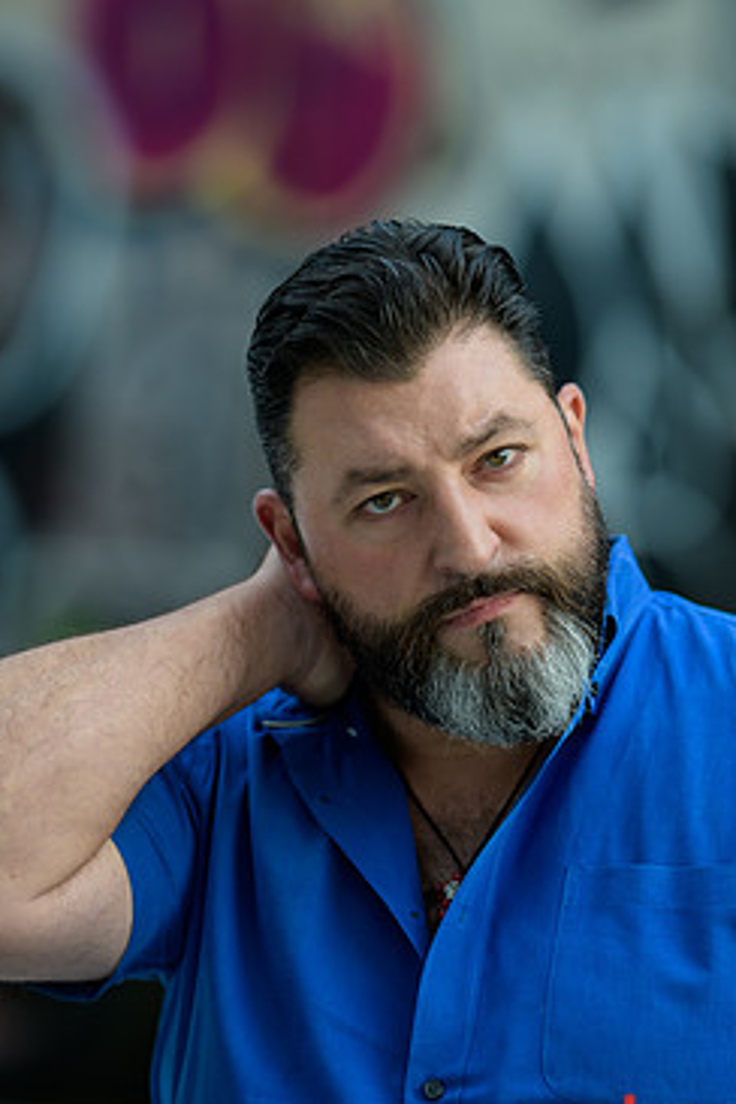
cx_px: 383
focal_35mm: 166
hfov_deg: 8.3
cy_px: 570
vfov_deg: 12.4
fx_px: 5090
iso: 200
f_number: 2
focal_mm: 135
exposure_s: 1/250
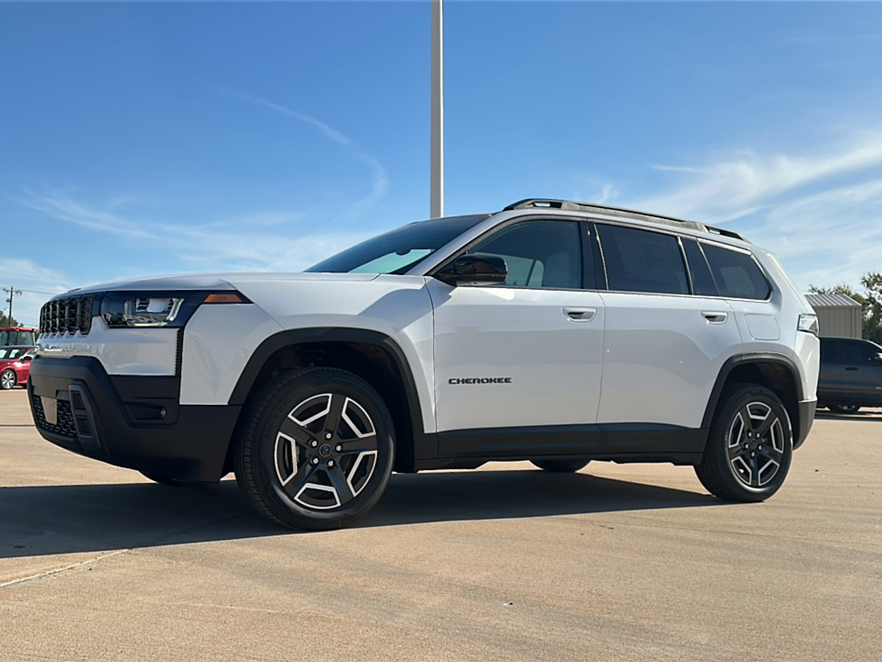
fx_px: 764
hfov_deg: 60.0
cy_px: 331
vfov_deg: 46.8
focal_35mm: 30
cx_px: 441
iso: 80
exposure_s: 1/7143
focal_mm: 6.86
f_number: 1.78
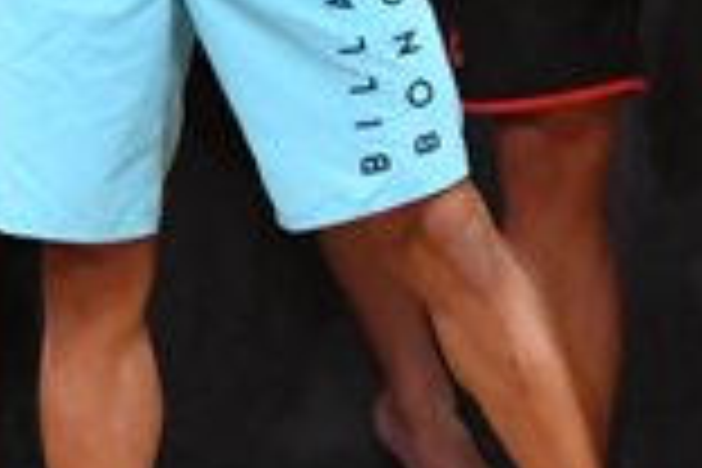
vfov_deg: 1.0
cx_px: 623
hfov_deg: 1.5
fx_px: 26128
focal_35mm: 1340
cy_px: -180
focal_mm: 180
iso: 8000
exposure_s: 1/400
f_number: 5.6
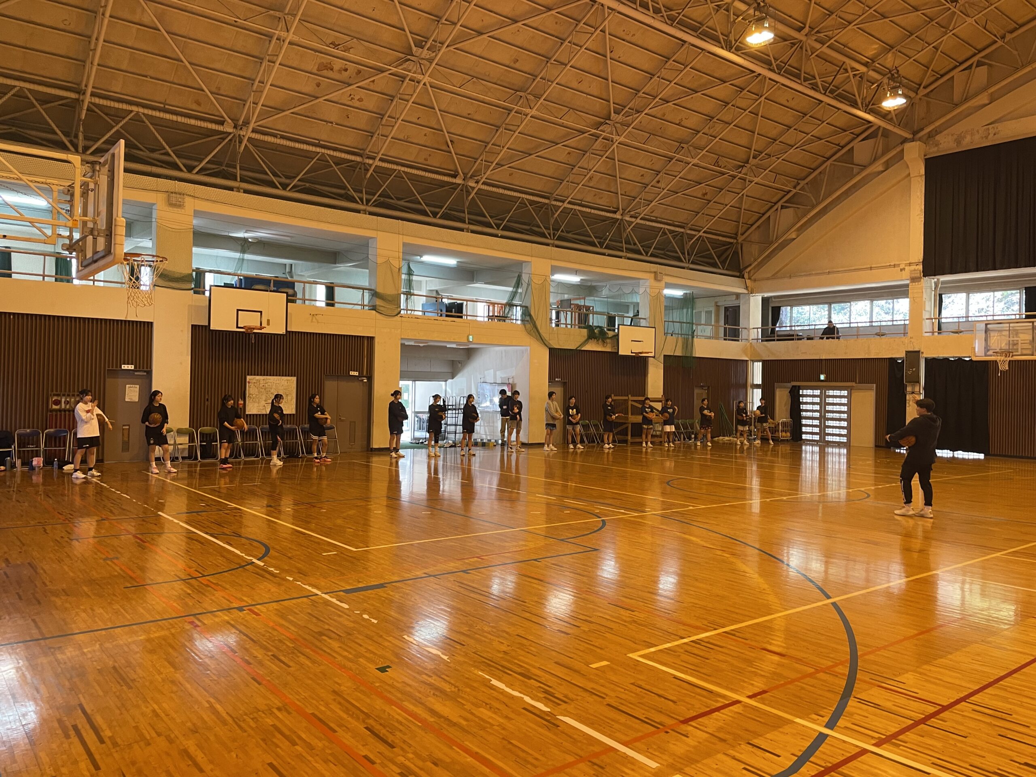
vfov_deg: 53.1
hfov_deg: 67.3
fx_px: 778
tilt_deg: +3.1
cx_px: 518
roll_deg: -1.4
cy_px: 388
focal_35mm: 26
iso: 100
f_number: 1.6
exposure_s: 1/60
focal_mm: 4.2
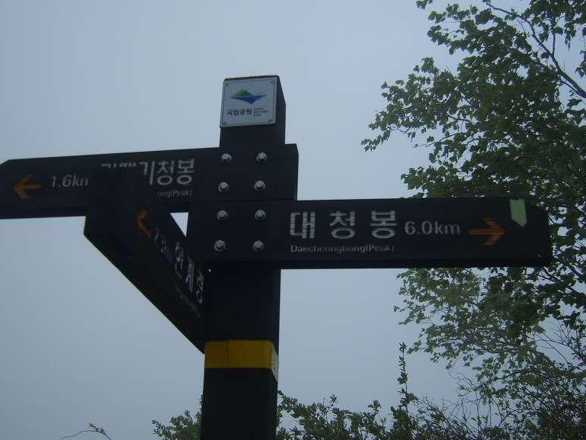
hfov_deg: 43.7
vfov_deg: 33.6
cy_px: 229
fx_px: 728
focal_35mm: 43
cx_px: 249
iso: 50
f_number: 2.8
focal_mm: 7.4
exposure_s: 1/500
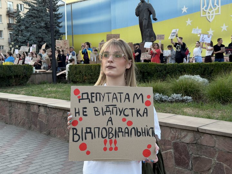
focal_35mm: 48
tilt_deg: -2.9
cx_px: 116
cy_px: 87
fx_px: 322
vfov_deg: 30.3
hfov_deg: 39.7
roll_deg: +1.9
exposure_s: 1/143
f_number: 1.78
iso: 50
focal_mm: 6.76
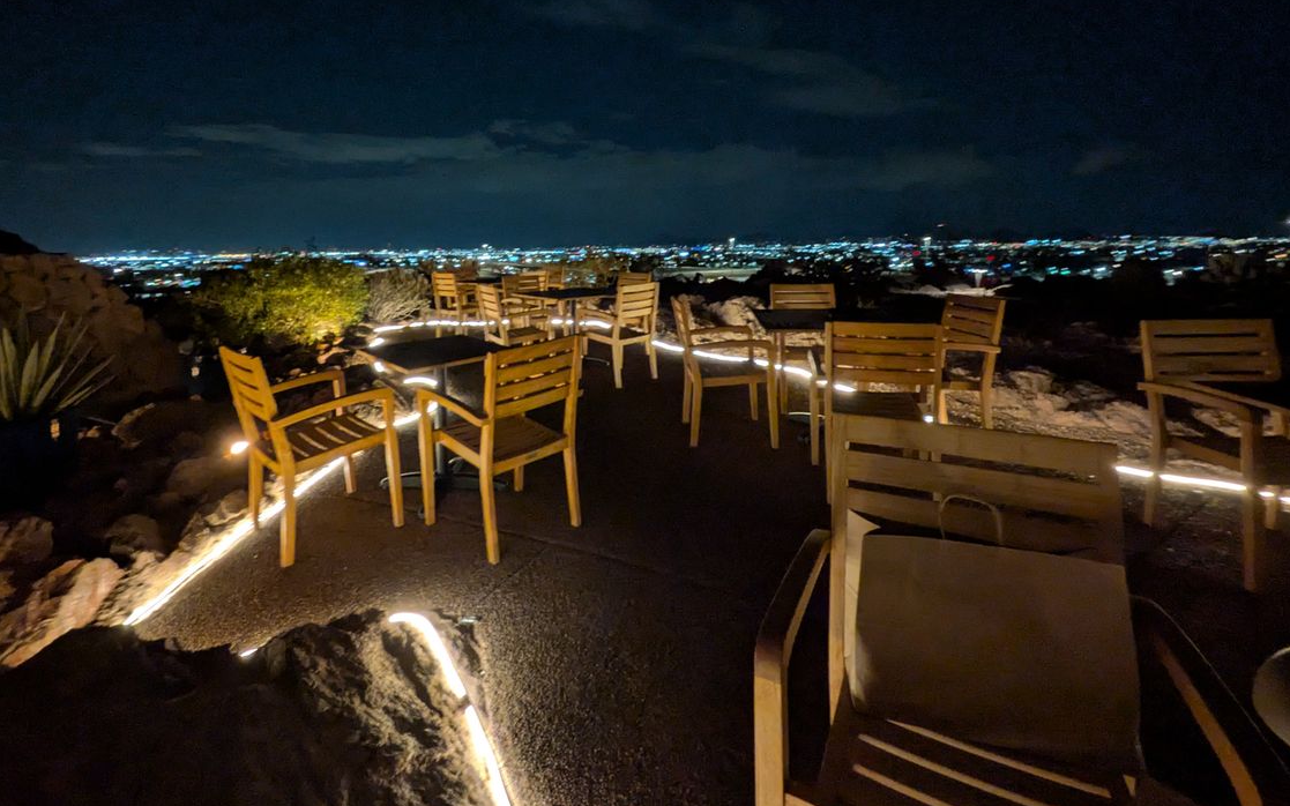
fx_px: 598
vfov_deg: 66.0
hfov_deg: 94.0
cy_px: 263
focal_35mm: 17
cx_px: 572
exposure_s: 1/21.7
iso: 397
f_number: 2.2
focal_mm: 1.83
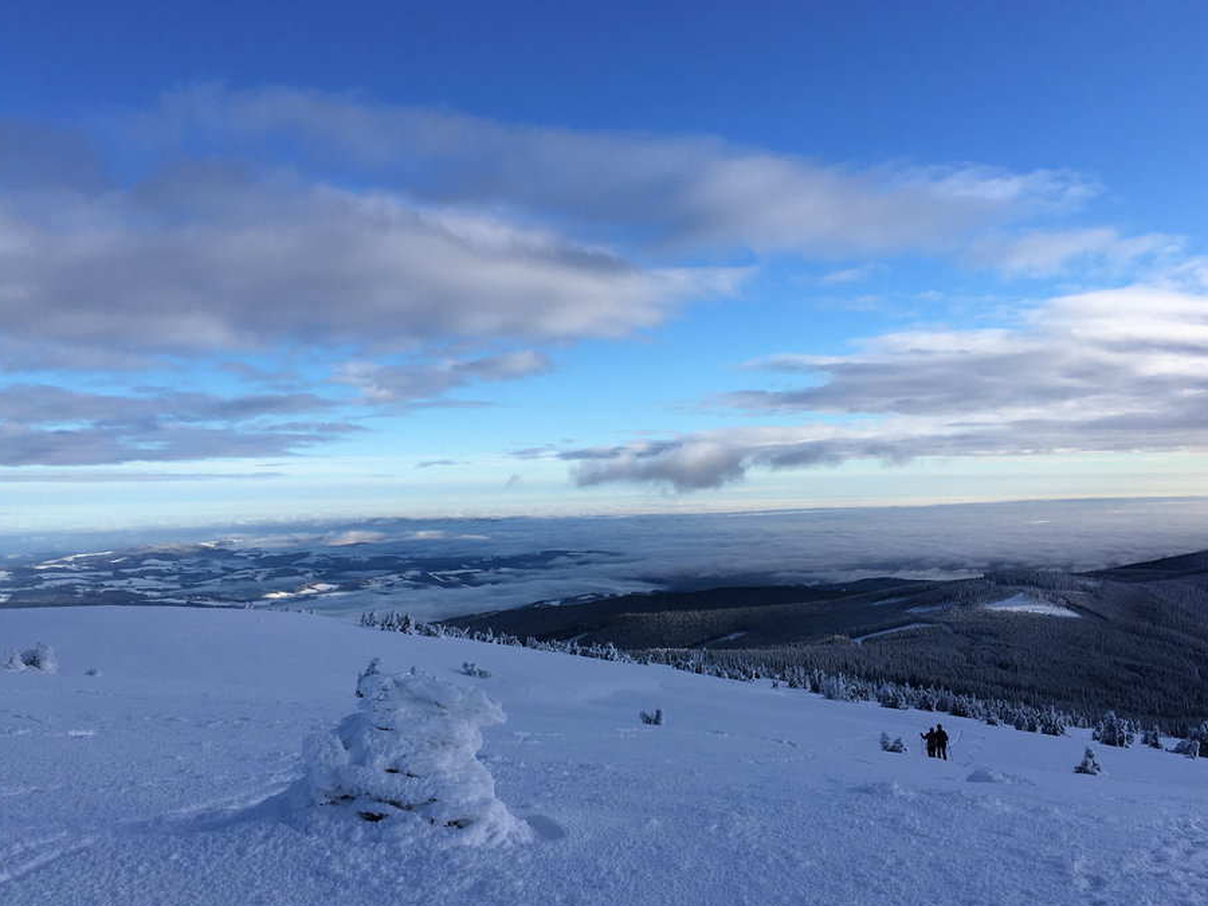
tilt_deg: +0.3
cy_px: 483
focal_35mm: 33
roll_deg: +1.7
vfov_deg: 42.9
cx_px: 588
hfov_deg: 55.3
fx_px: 1152
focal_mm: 4.15
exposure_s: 1/1876
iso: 25
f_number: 2.2
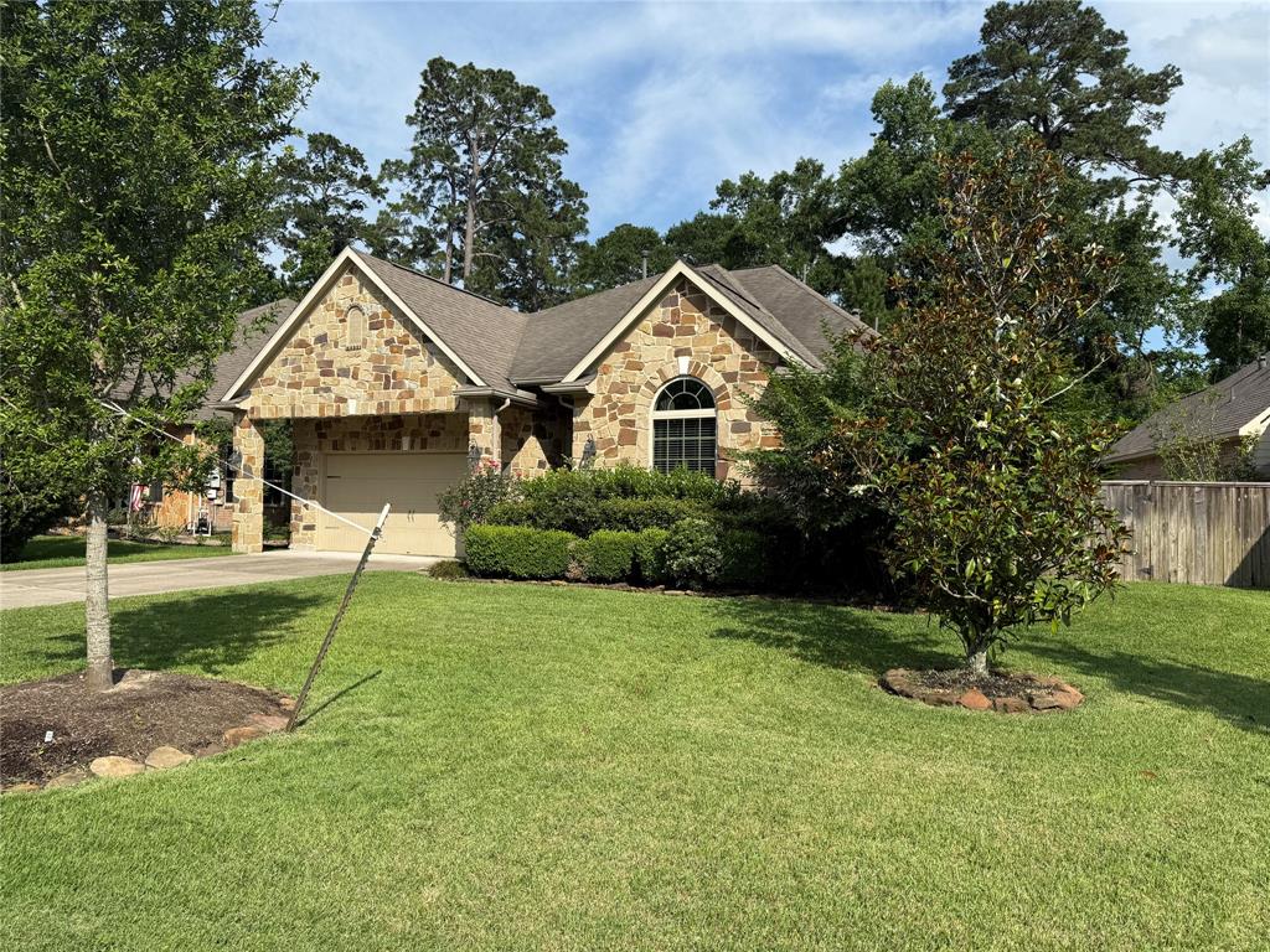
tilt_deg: +3.0
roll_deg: -1.1
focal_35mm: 24
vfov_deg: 56.8
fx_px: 881
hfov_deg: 71.6
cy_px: 476
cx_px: 635
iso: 80
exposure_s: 1/4975
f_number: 1.78
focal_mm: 6.76
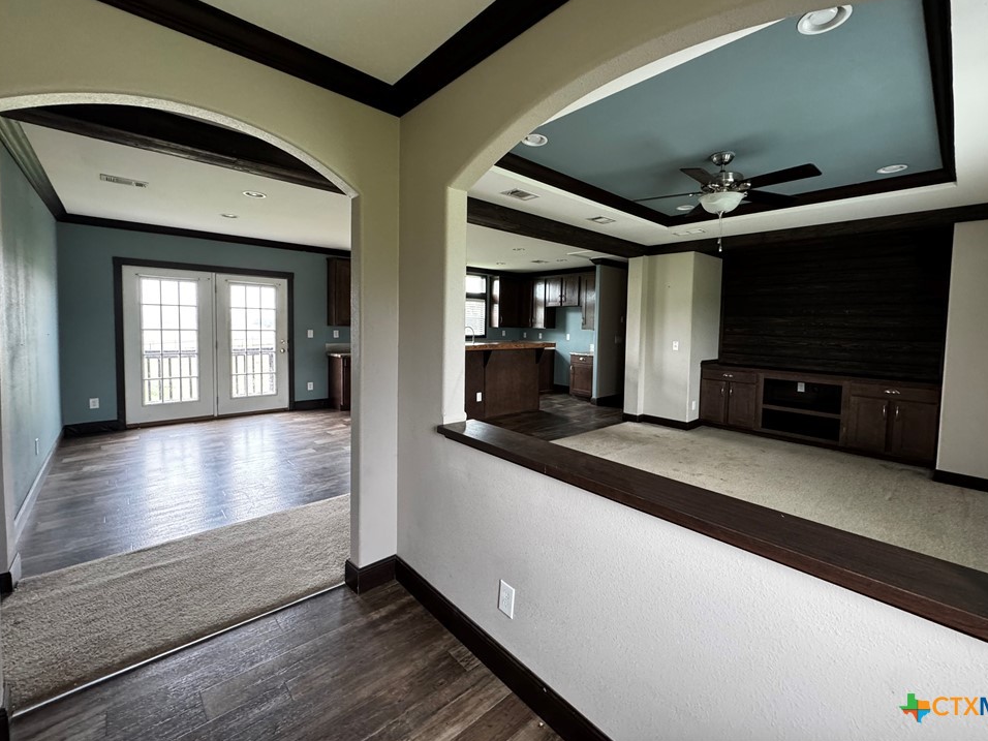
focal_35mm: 15
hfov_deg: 98.1
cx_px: 521
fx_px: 428
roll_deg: -2.5
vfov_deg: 81.7
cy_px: 347
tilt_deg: -1.9
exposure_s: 1/99
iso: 320
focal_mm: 2.22
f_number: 2.2
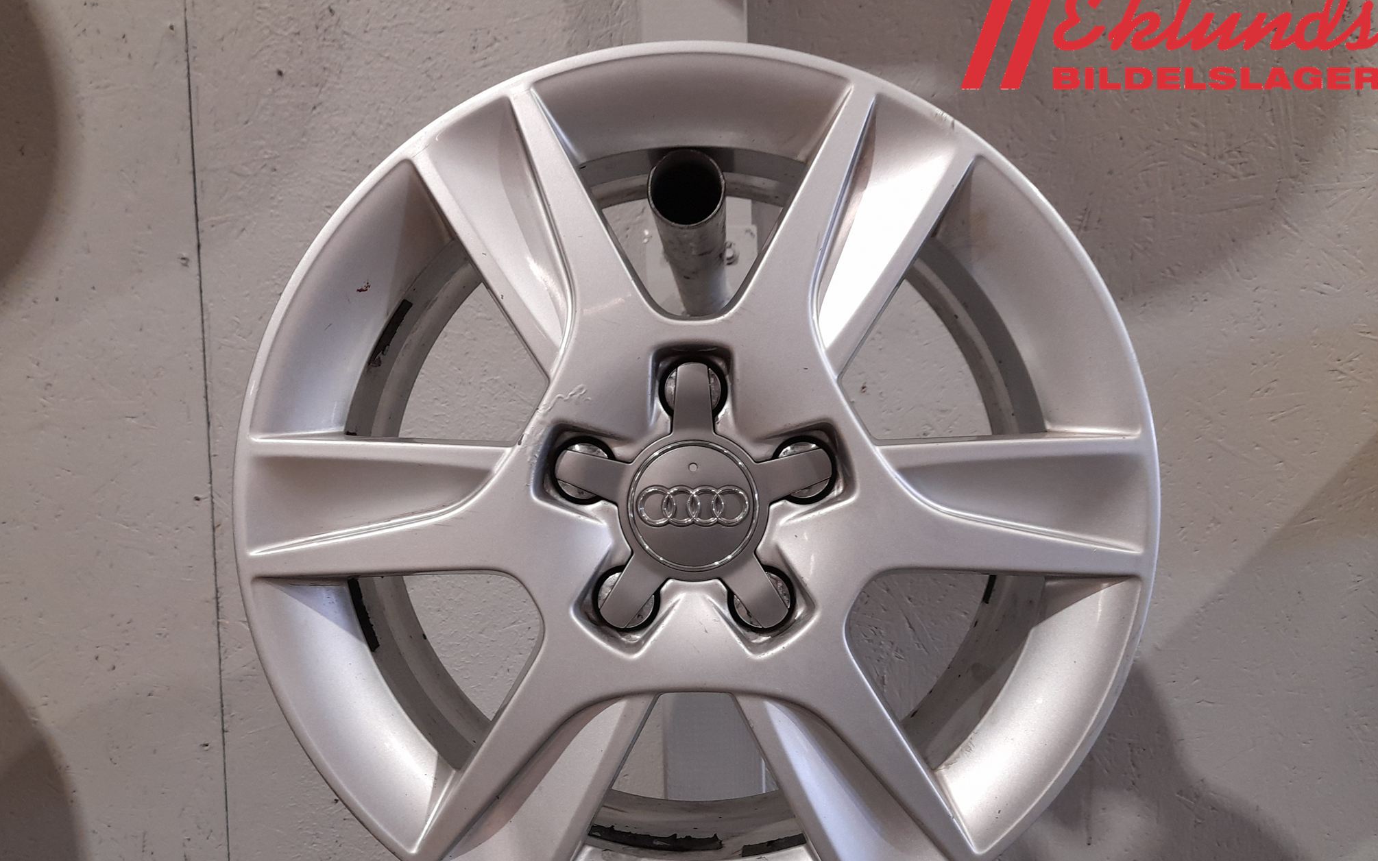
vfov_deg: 45.9
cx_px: 679
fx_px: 1014
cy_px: 500
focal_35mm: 27
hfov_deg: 68.4
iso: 200
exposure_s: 1/50
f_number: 2
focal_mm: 4.6
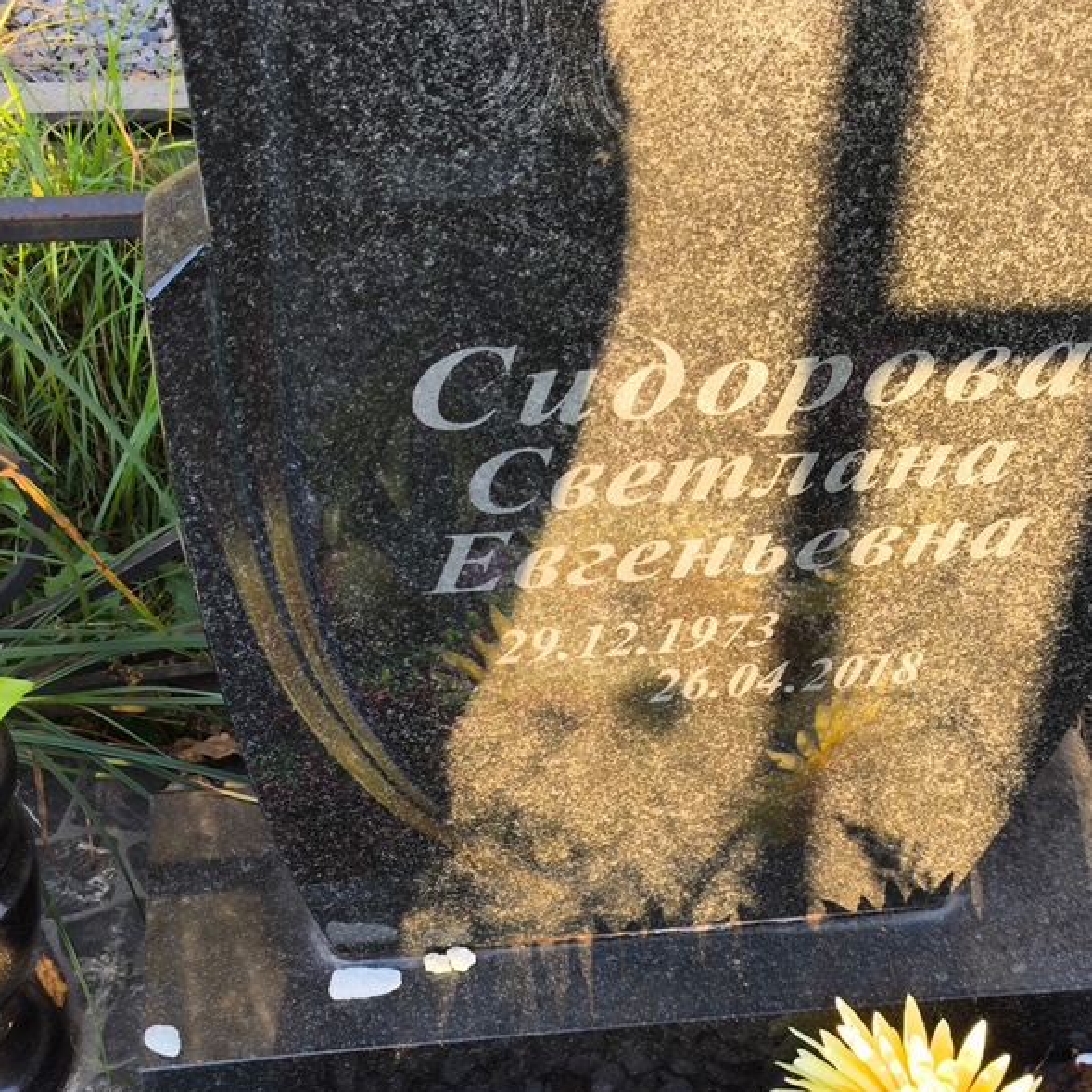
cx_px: 589
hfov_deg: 28.6
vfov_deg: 28.6
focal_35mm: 60
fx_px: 2141
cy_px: 545
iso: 50
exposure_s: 1/146
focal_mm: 4.71
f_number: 1.7
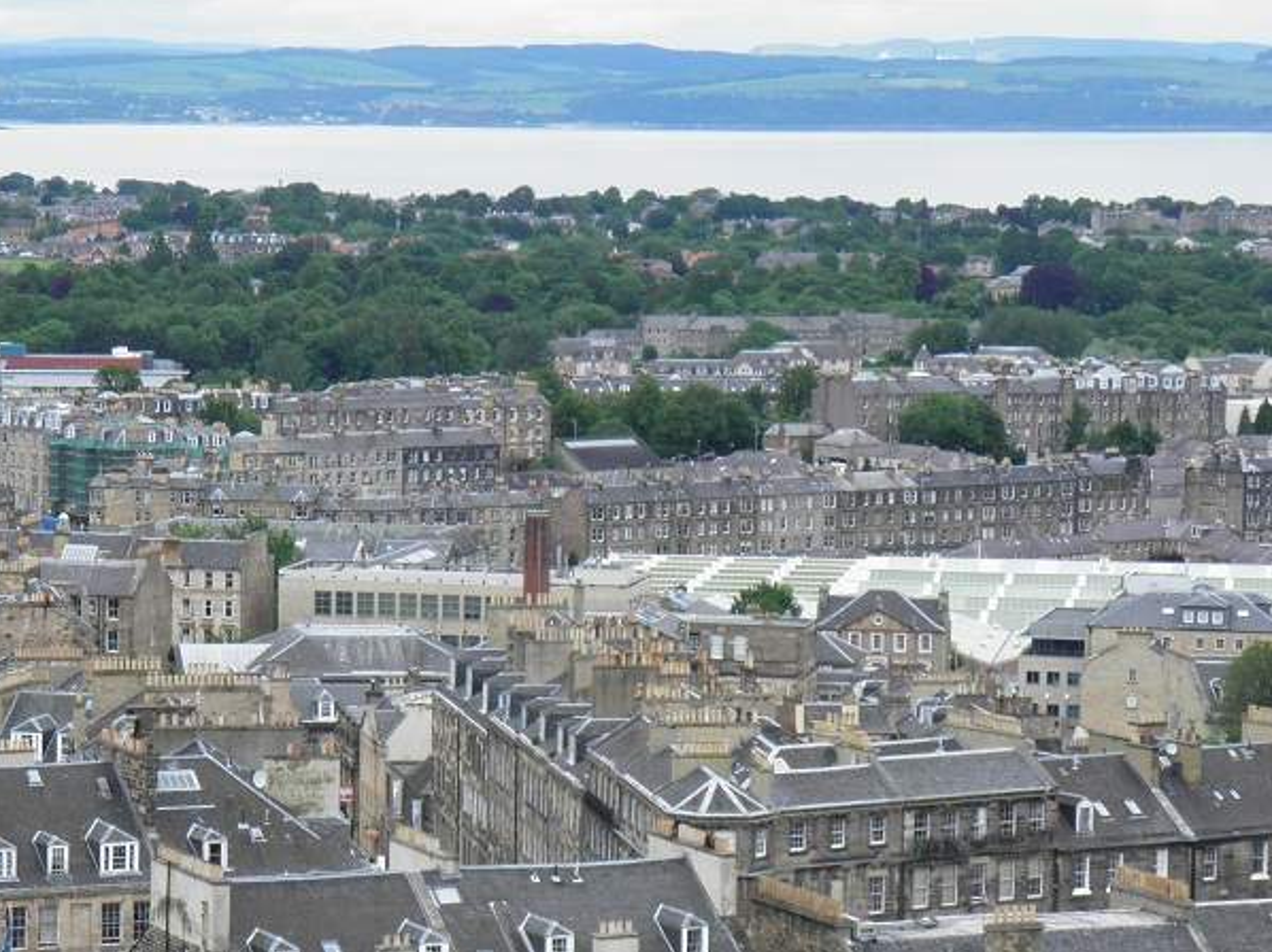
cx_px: 255
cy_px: 661
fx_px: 5032
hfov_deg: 14.3
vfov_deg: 10.8
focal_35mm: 137
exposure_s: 1/100
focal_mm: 14.4
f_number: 5.5
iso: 50
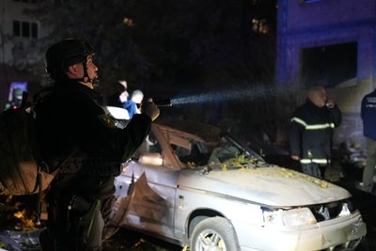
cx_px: 188
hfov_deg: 39.6
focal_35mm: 50
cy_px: 126
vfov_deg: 27.0
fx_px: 522
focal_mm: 50
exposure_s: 1/30
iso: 12800
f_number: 2.8
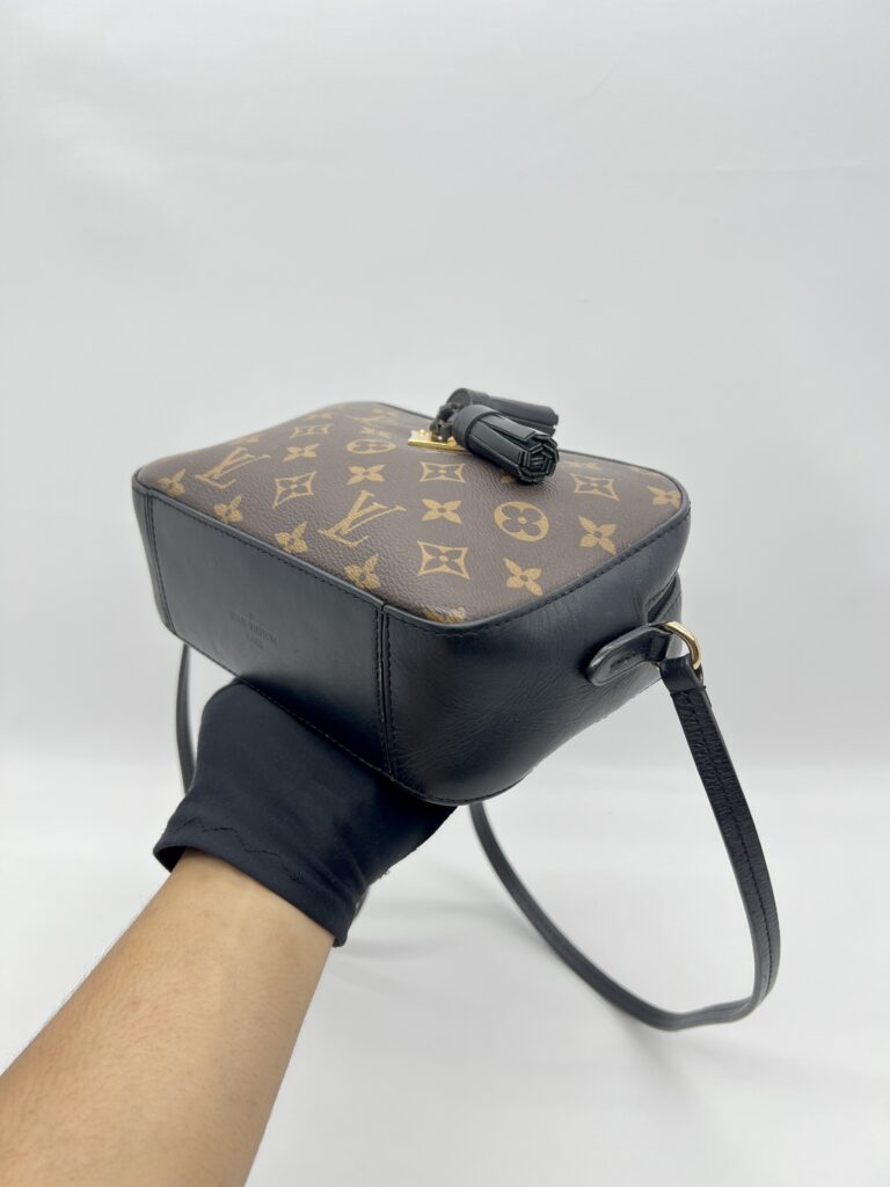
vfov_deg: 67.3
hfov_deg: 53.1
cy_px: 594
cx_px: 445
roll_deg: -0.5
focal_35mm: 26
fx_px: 891
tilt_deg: -24.1
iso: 32
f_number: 1.5
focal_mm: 5.7
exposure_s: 1/100
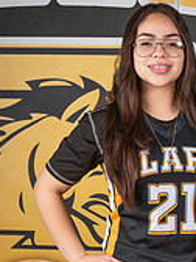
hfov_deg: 8.2
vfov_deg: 10.8
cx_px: 186
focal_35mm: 180
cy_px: 293
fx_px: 1359
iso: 100
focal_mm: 70
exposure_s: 1/125
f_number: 9
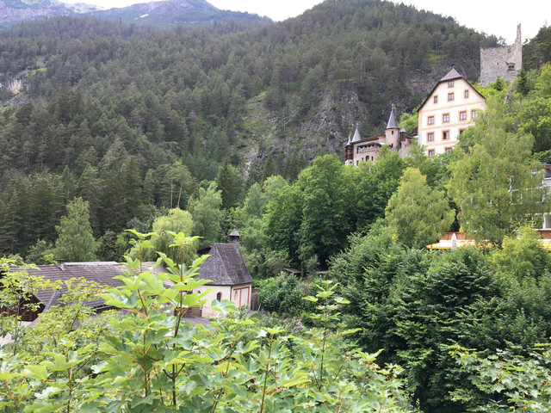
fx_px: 462
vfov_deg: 48.2
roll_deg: -1.9
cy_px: 206
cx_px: 276
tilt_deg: +6.1
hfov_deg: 61.7
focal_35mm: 29
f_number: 2.2
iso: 25
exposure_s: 1/189
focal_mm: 4.15
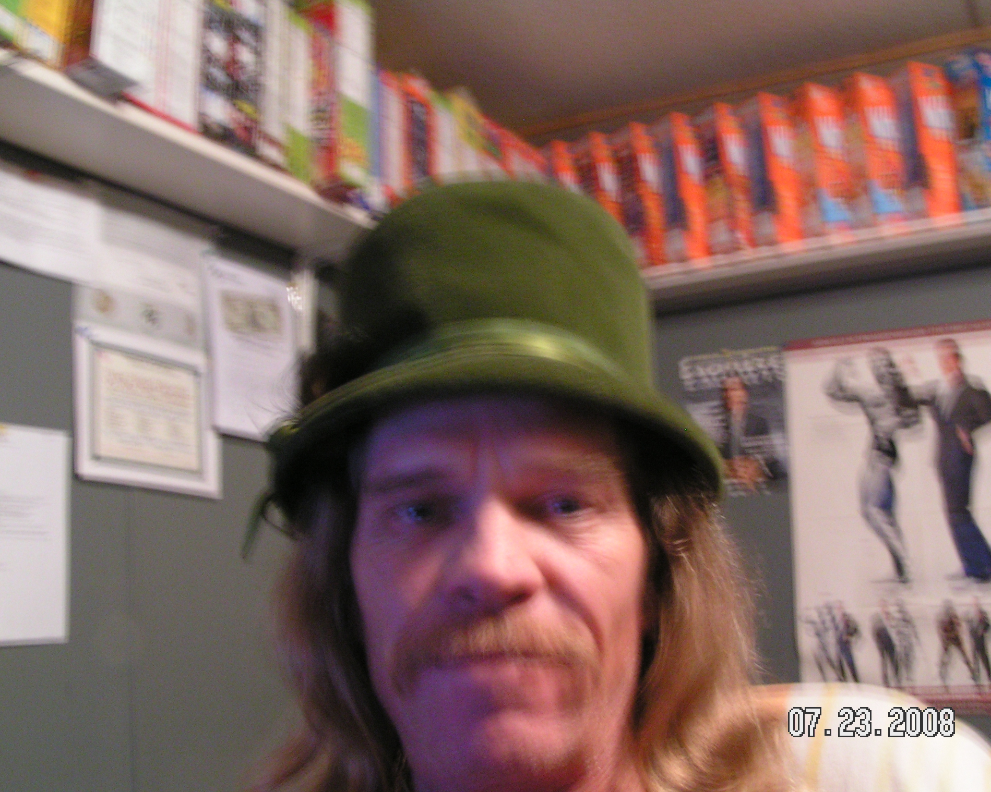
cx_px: 509
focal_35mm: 40
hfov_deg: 45.8
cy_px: 400
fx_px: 1173
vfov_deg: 37.3
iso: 200
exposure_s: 1/1.6
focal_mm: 5.8
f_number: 5.6
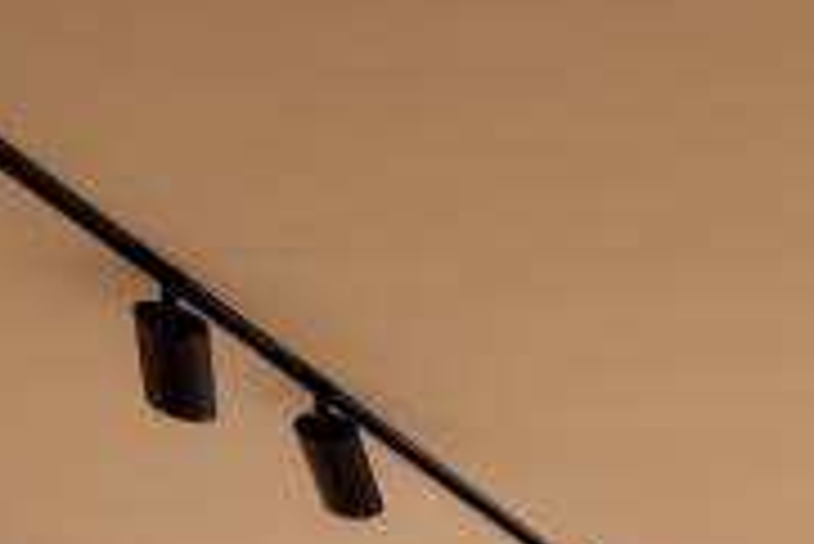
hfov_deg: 16.1
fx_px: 1788
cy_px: 1495
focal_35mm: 79
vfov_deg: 11.9
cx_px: 1826
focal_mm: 14
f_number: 11
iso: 500
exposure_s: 1/4
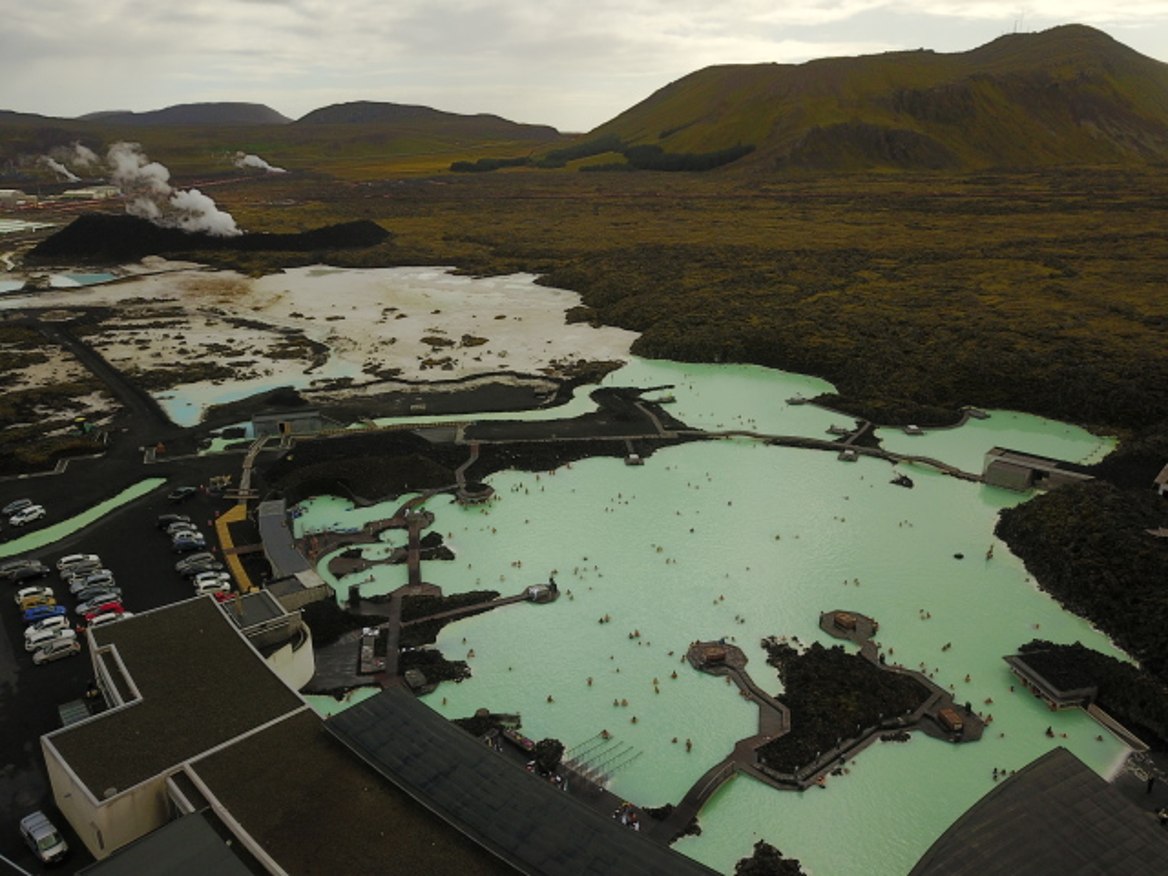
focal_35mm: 26
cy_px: 438
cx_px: 584
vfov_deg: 53.1
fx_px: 877
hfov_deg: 67.3
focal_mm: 4.73
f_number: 2.2
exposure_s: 1/100
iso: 105
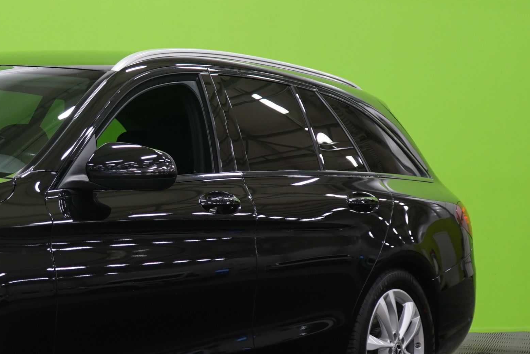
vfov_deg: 10.9
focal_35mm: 126
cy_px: 178
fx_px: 1855
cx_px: -75
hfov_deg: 15.7
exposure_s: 1/8
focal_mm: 50
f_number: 5
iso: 400
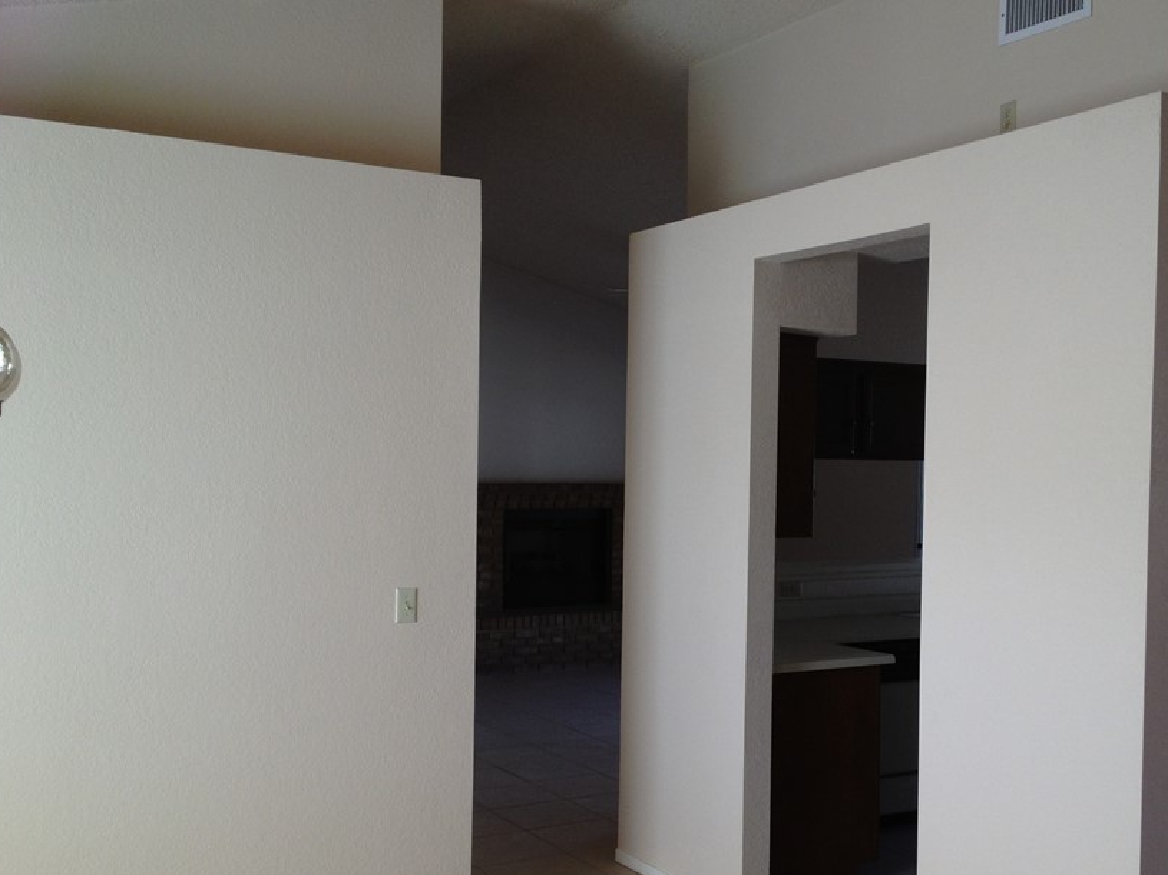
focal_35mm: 44
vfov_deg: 32.8
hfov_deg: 42.7
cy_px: 504
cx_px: 714
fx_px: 1484
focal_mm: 4.28
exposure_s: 1/54
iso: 50
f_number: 2.4
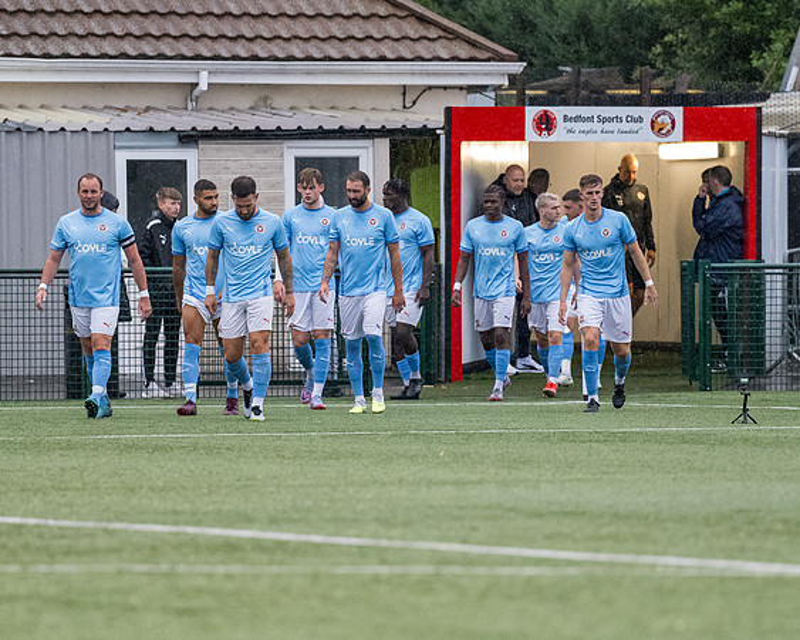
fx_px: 9213
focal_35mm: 389
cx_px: 471
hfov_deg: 5.0
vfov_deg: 4.0
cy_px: 399
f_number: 2.8
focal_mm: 185
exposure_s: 1/2000
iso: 4000
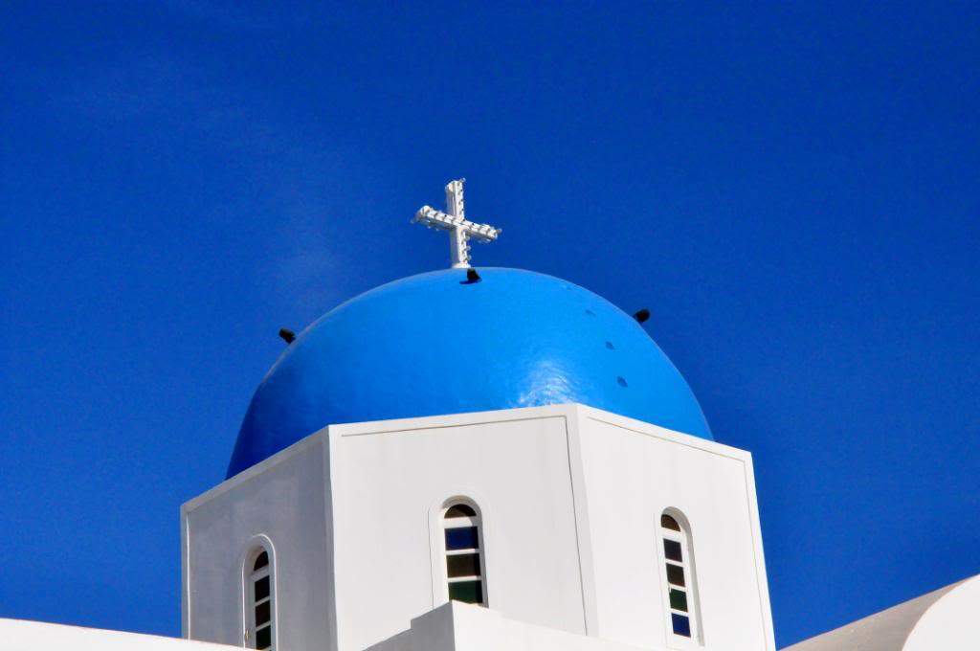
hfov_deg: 19.5
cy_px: 326
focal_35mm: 105
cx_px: 490
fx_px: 2855
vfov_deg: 13.0
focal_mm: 70
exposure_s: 1/3200
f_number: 14
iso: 3200
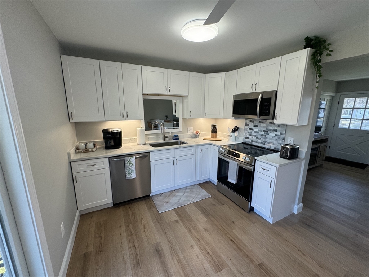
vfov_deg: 85.7
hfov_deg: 102.1
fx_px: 149
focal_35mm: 14
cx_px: 184
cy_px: 138
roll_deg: -0.9
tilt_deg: -12.3
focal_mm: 2.22
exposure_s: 1/120
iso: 100
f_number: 2.2
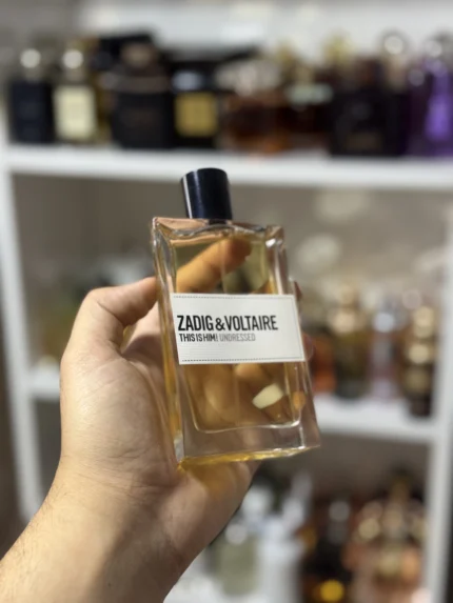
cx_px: 226
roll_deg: -0.1
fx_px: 837
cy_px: 302
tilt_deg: -19.4
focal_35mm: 48
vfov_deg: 39.6
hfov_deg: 30.3
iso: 160
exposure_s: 1/50
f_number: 1.78
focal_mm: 6.76
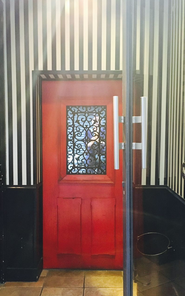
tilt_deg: -3.2
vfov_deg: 61.2
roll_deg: +1.3
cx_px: 89
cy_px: 147
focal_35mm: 31
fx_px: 250
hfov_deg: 40.6
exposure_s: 1/17
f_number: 2.2
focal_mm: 4.15
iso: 320
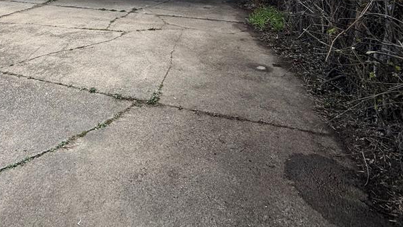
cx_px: 131
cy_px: -19
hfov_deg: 69.6
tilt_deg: -8.6
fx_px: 278
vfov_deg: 37.5
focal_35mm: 26
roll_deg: -1.0
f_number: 2.2
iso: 64
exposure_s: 1/664
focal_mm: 2.22
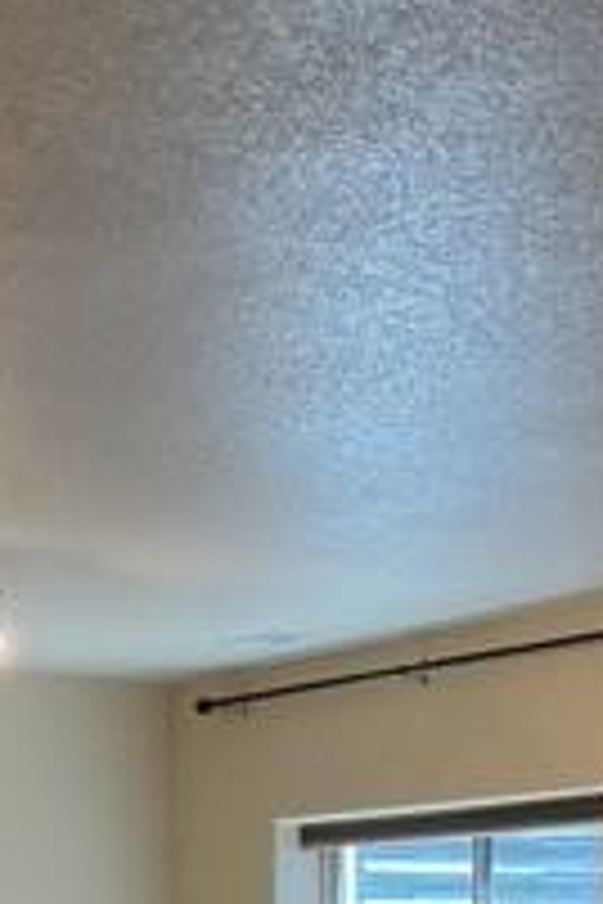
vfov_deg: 19.2
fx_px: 2412
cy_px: 1268
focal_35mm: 96
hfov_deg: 14.2
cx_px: 414
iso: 160
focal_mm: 3
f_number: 1.8
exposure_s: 1/60
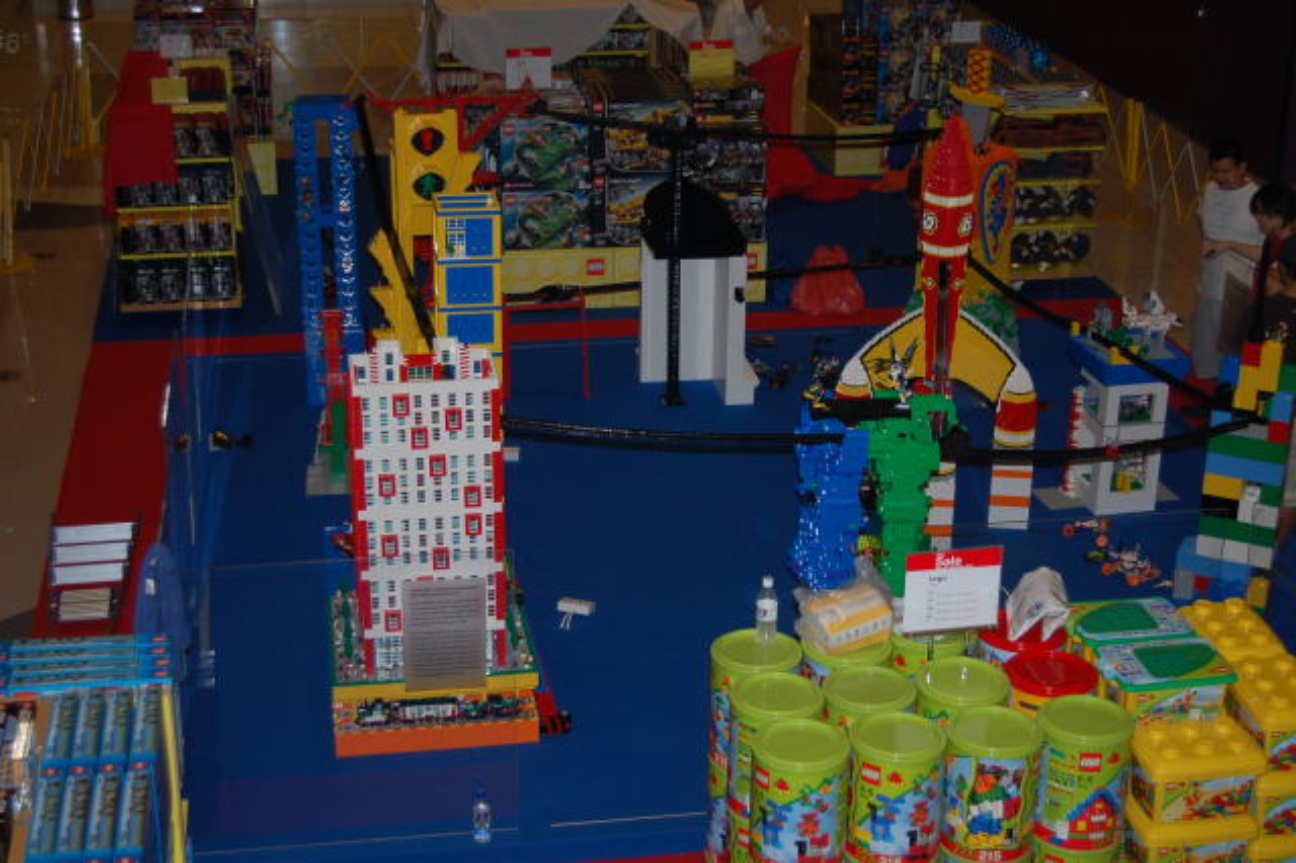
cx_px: 648
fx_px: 2051
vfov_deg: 23.8
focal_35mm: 57
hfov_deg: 35.1
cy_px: 432
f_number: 5
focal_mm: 38
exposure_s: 1/60
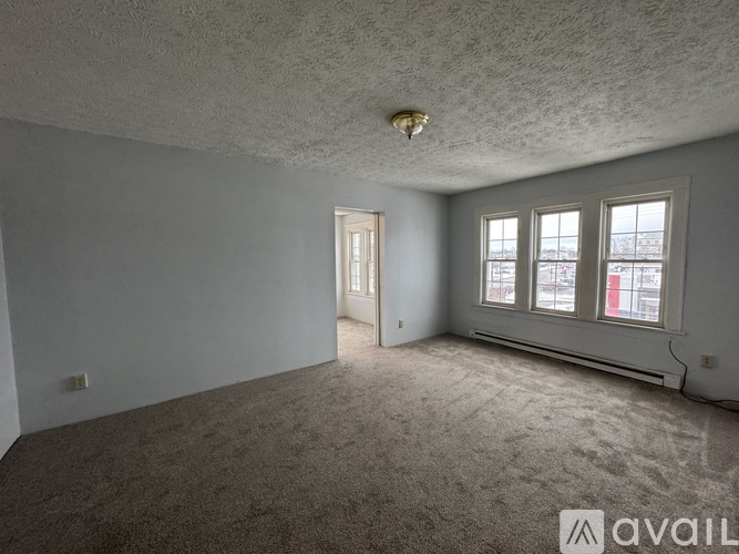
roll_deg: +0.3
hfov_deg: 102.1
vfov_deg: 85.7
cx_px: 370
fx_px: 299
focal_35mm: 14
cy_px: 277
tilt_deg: -4.4
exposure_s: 1/60
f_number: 2.2
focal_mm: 2.22
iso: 250
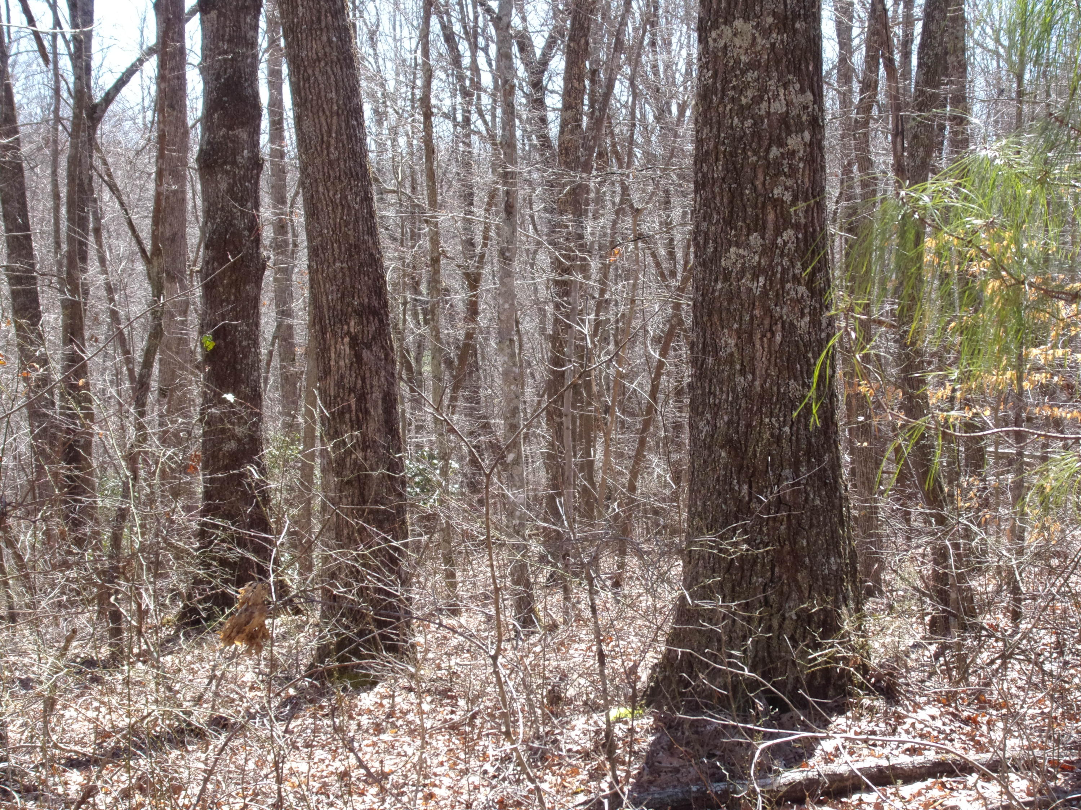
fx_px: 1999
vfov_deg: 22.9
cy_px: 405
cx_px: 540
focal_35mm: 64
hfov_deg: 30.3
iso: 80
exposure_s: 1/120
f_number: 4.5
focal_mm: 11.5
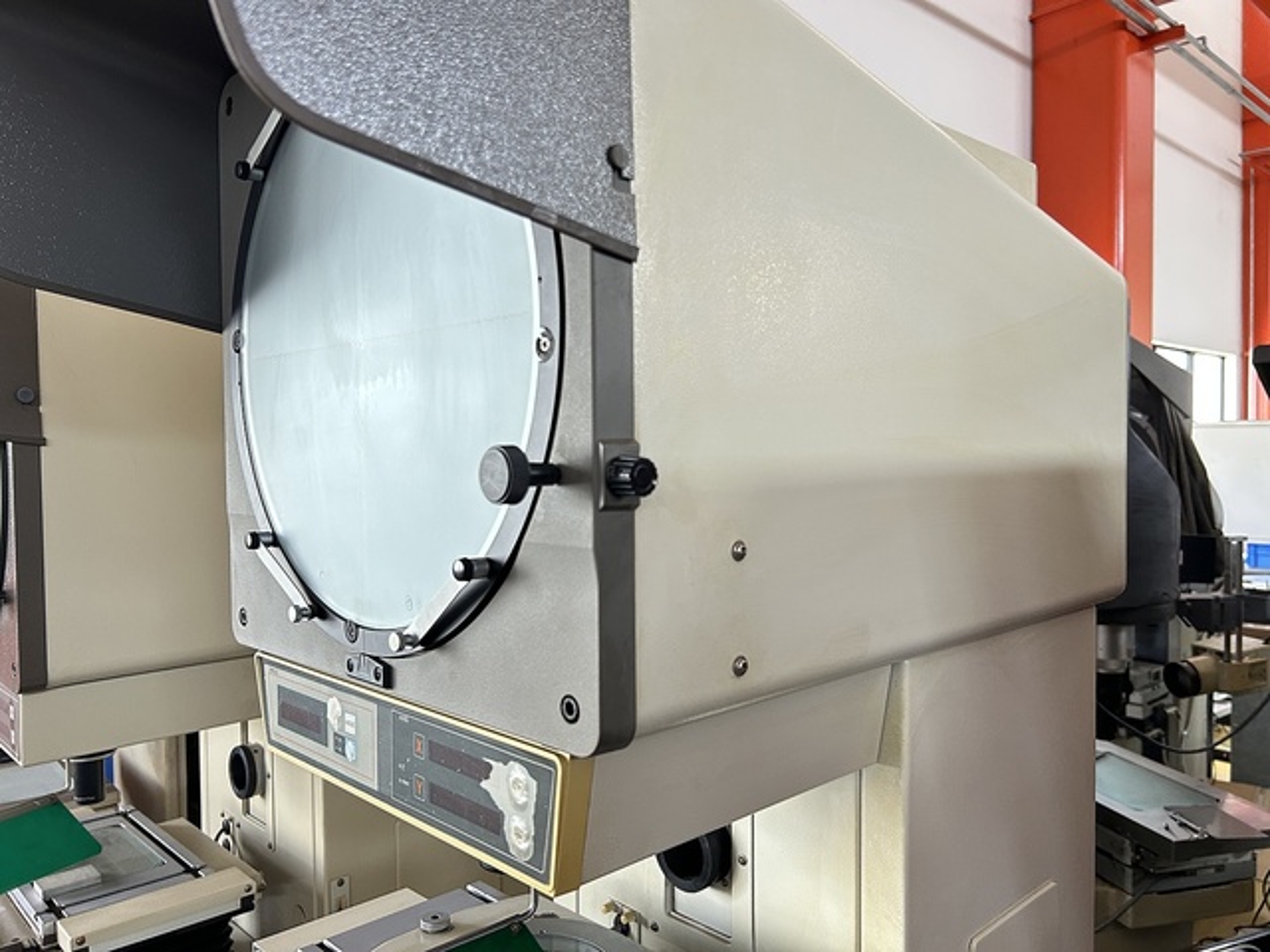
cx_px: 635
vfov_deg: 53.1
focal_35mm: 26
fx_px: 954
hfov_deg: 67.3
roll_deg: +0.9
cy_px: 476
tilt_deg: +0.4
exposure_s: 1/88
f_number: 1.5
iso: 125
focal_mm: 5.7
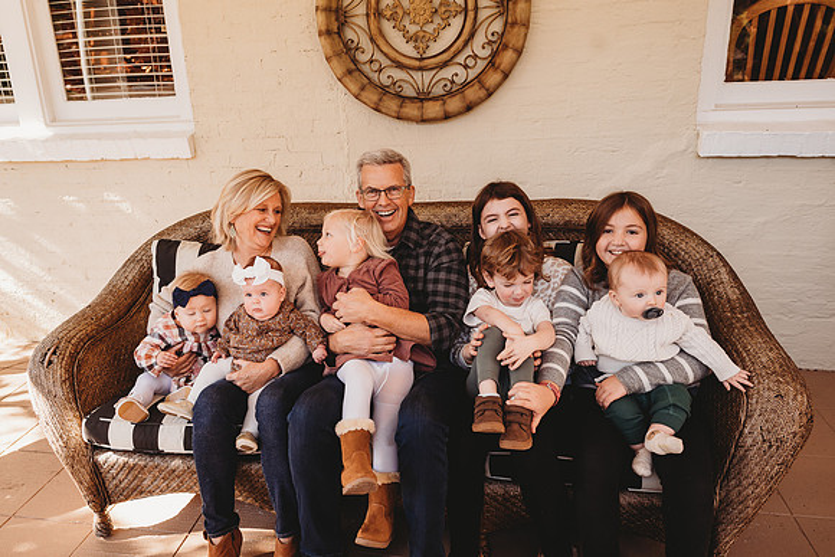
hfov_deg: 69.9
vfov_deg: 50.1
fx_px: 596
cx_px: 394
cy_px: 270
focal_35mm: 26
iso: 250
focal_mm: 24
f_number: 4.5
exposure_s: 1/200
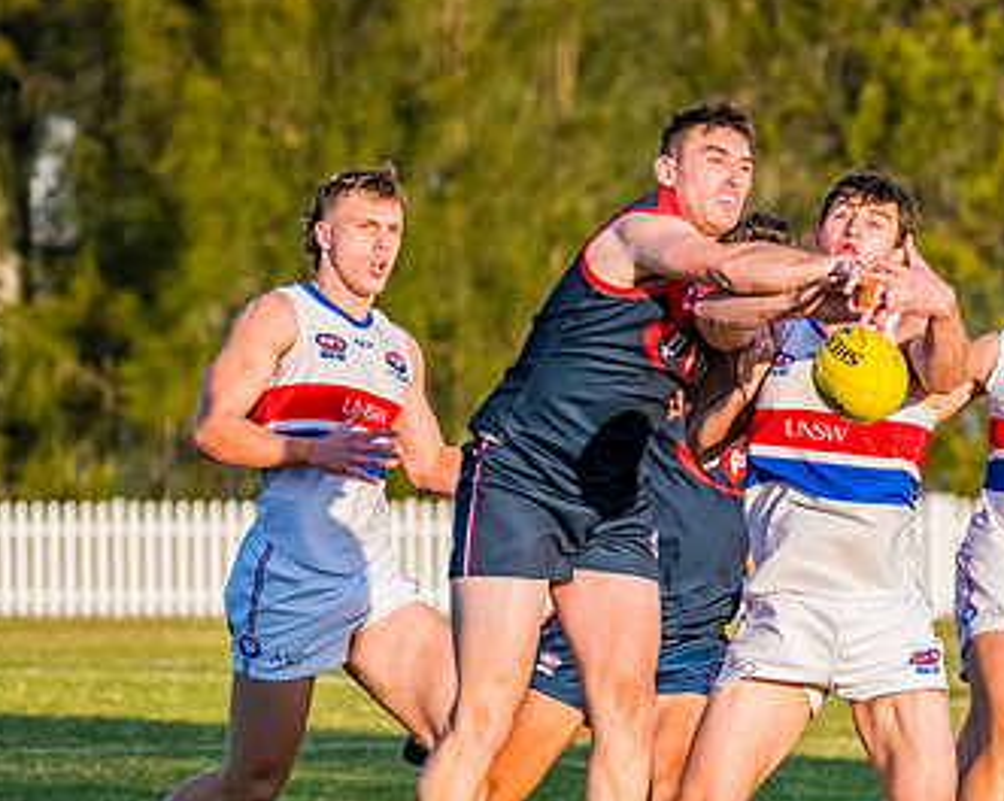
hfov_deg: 3.4
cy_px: 349
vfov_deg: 2.7
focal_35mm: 564
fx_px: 16739
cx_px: 983
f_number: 8
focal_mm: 250
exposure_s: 1/1600
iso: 800
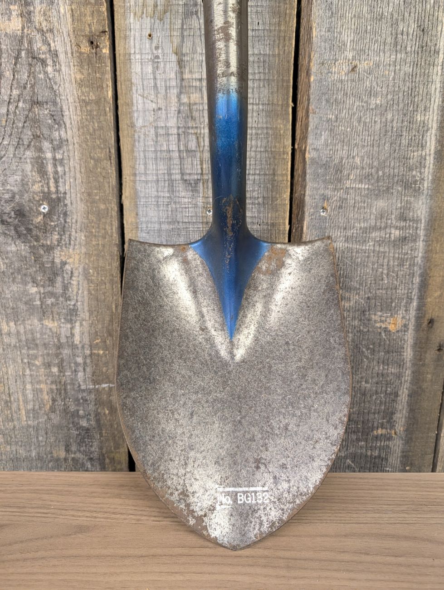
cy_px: 295
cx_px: 222
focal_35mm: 24
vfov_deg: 71.5
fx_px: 409
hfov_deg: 56.9
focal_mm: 6.9
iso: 282
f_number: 1.68
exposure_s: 1/24
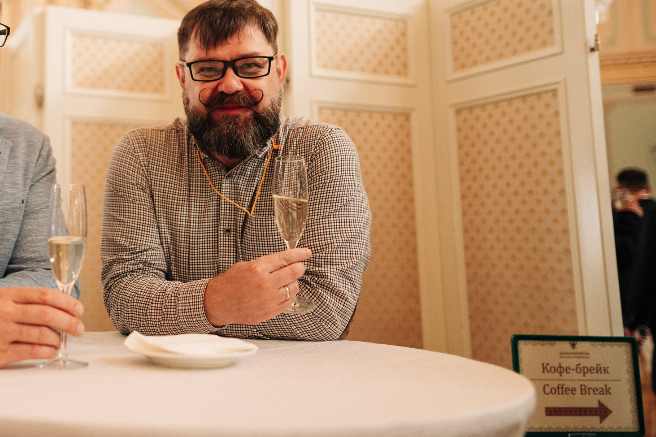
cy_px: 139
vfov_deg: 31.6
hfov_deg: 44.4
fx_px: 765
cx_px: 142
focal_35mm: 42
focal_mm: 24
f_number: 1.4
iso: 800
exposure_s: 1/640
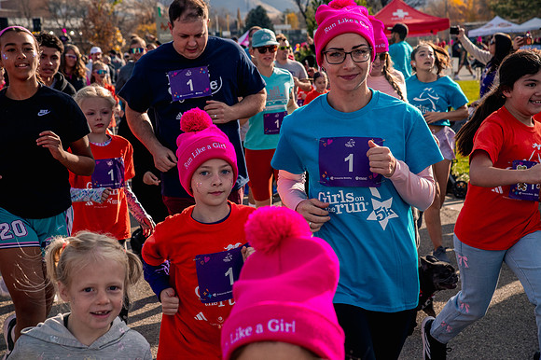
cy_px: 180
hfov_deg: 23.9
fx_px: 1277
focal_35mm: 85
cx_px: 270
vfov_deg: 16.1
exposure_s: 1/1000
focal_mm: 85
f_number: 10
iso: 800
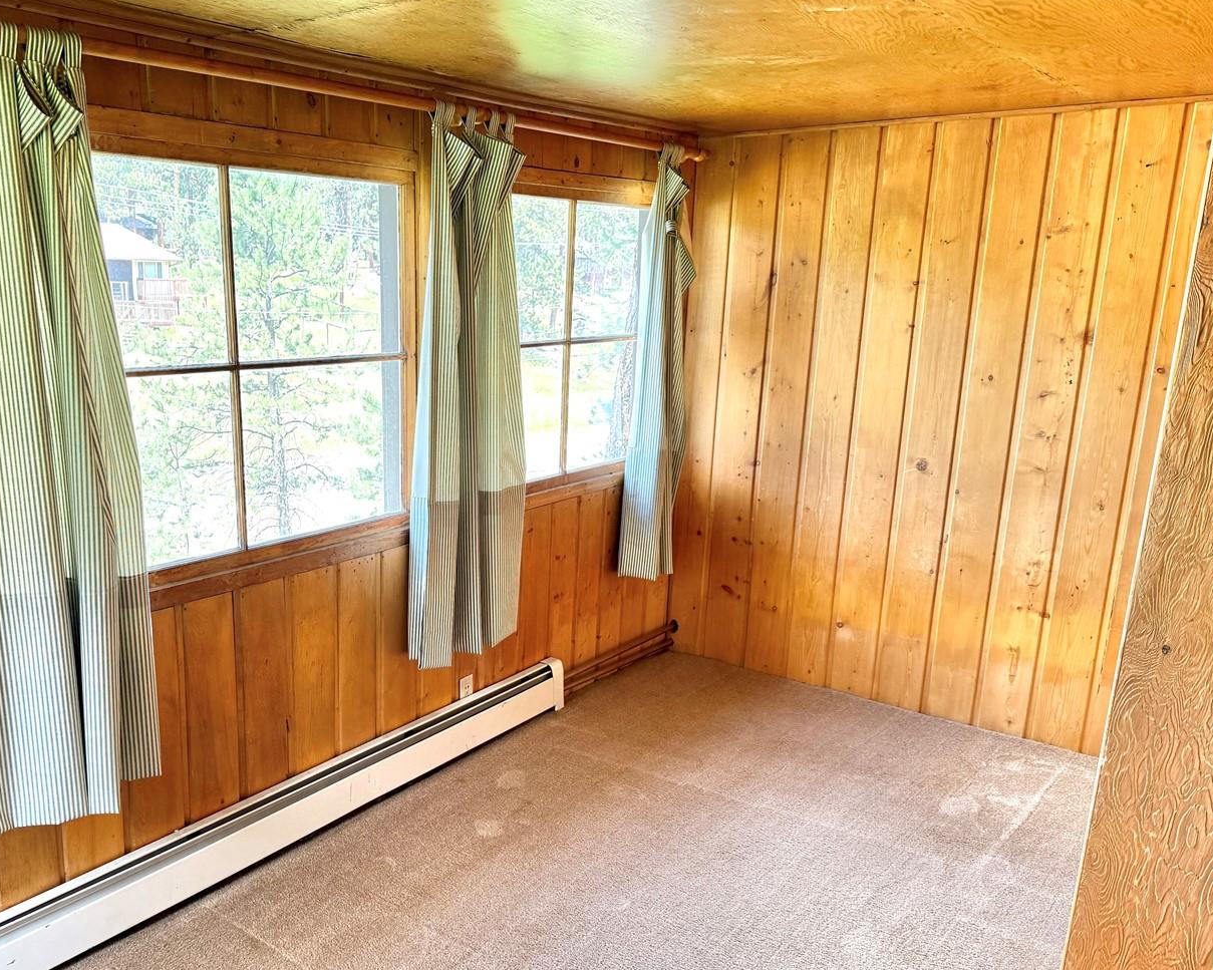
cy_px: 578
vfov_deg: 46.9
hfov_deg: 56.5
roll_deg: -0.9
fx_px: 1113
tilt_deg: -15.2
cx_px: 457
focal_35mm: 31
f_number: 1.78
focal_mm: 6.76
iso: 125
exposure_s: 1/243
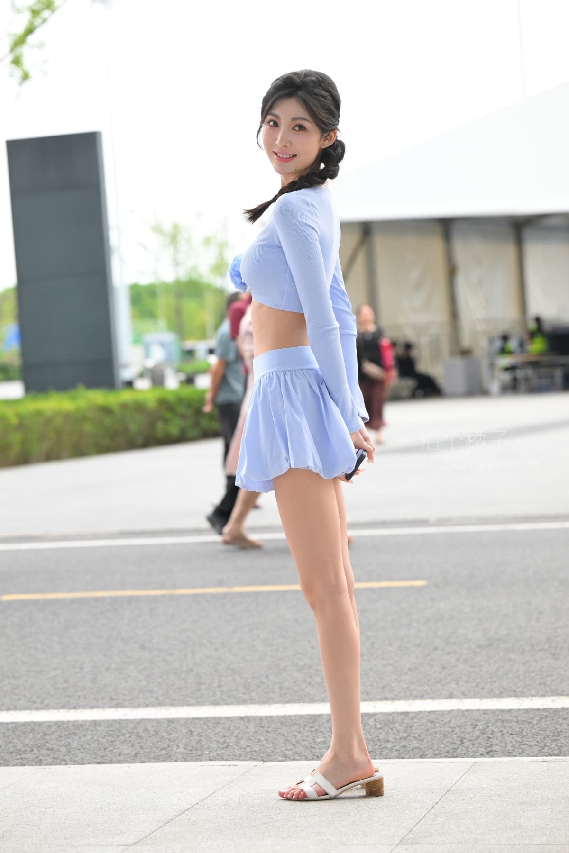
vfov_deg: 20.8
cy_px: 426
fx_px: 2323
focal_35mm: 98
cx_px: 284
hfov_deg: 14.0
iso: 2200
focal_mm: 98
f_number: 4
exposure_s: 1/640
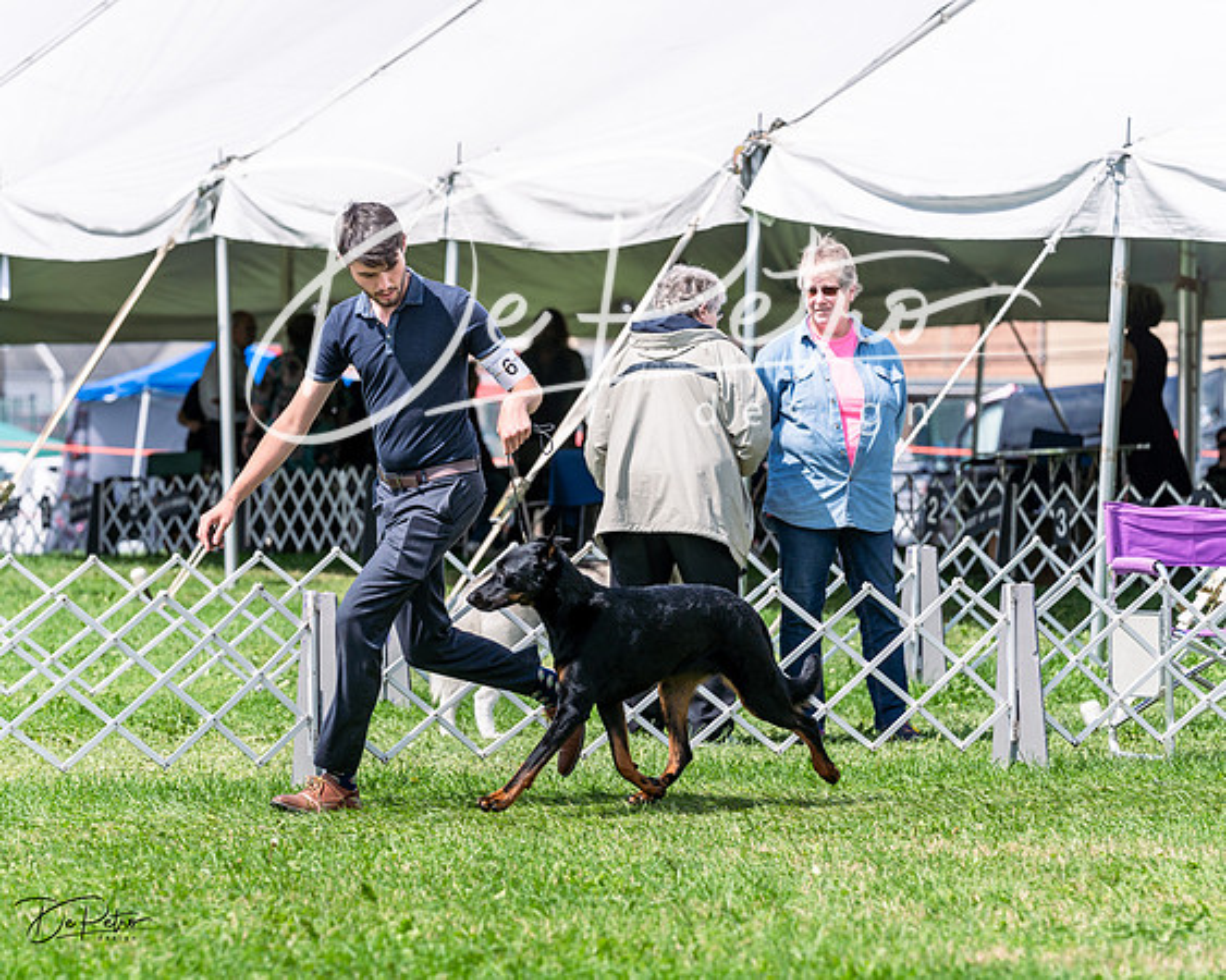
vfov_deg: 8.9
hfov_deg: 11.1
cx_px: 613
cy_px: 490
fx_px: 6291
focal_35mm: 173
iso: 100
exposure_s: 1/1000
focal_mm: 154
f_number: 5
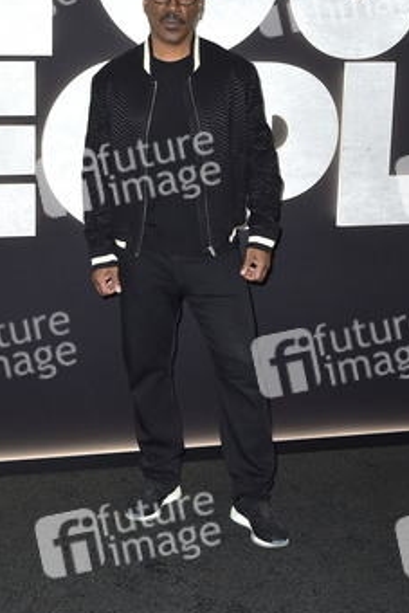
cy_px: 265
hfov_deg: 33.4
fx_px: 681
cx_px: 181
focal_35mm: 40
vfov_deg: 48.3
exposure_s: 1/250
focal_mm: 34
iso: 640
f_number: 6.3
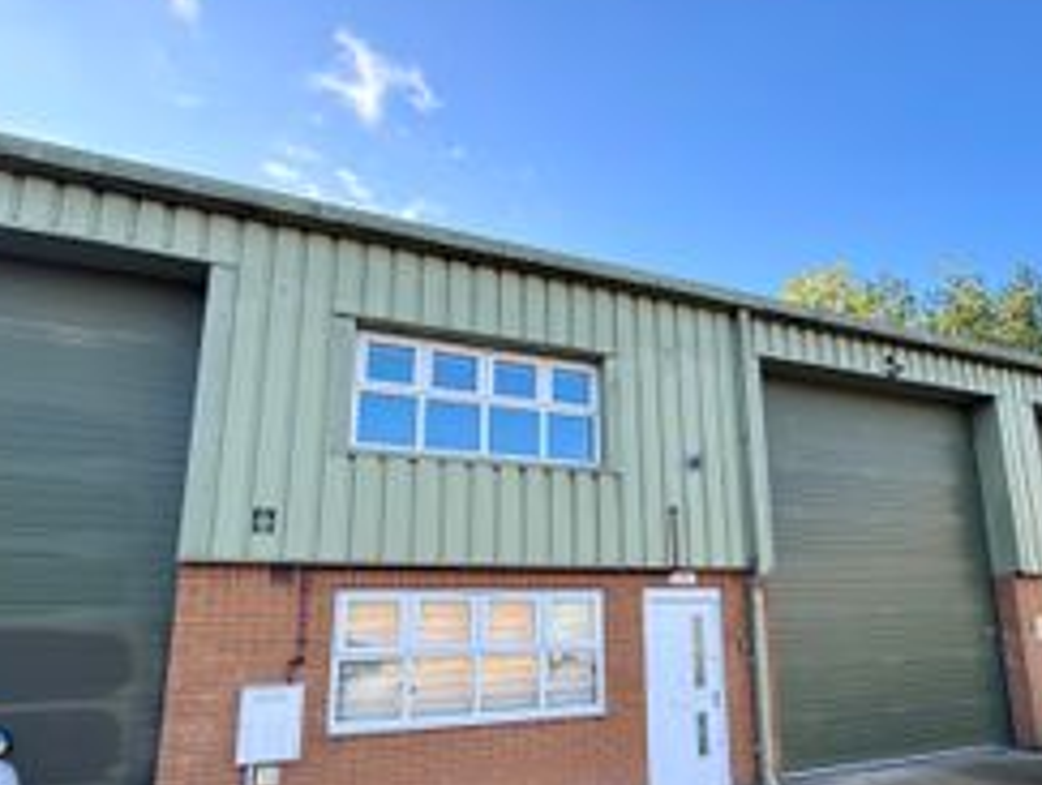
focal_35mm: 23
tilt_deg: +11.7
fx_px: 693
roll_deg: +2.7
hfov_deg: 72.3
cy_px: 510
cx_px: 665
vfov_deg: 57.9
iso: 40
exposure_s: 1/328
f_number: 2.2
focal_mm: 2.22
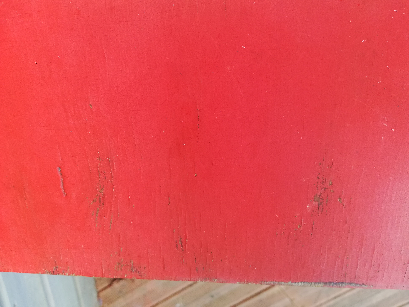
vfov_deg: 53.1
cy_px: 154
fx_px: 307
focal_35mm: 26
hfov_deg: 67.3
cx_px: 204
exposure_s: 1/50
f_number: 2.2
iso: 125
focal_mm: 3.81
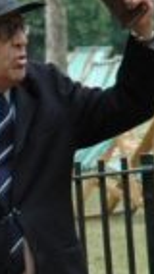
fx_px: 4046
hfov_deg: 2.2
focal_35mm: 558
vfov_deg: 3.9
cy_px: 201
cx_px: -6
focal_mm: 70
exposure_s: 1/100
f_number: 6.3
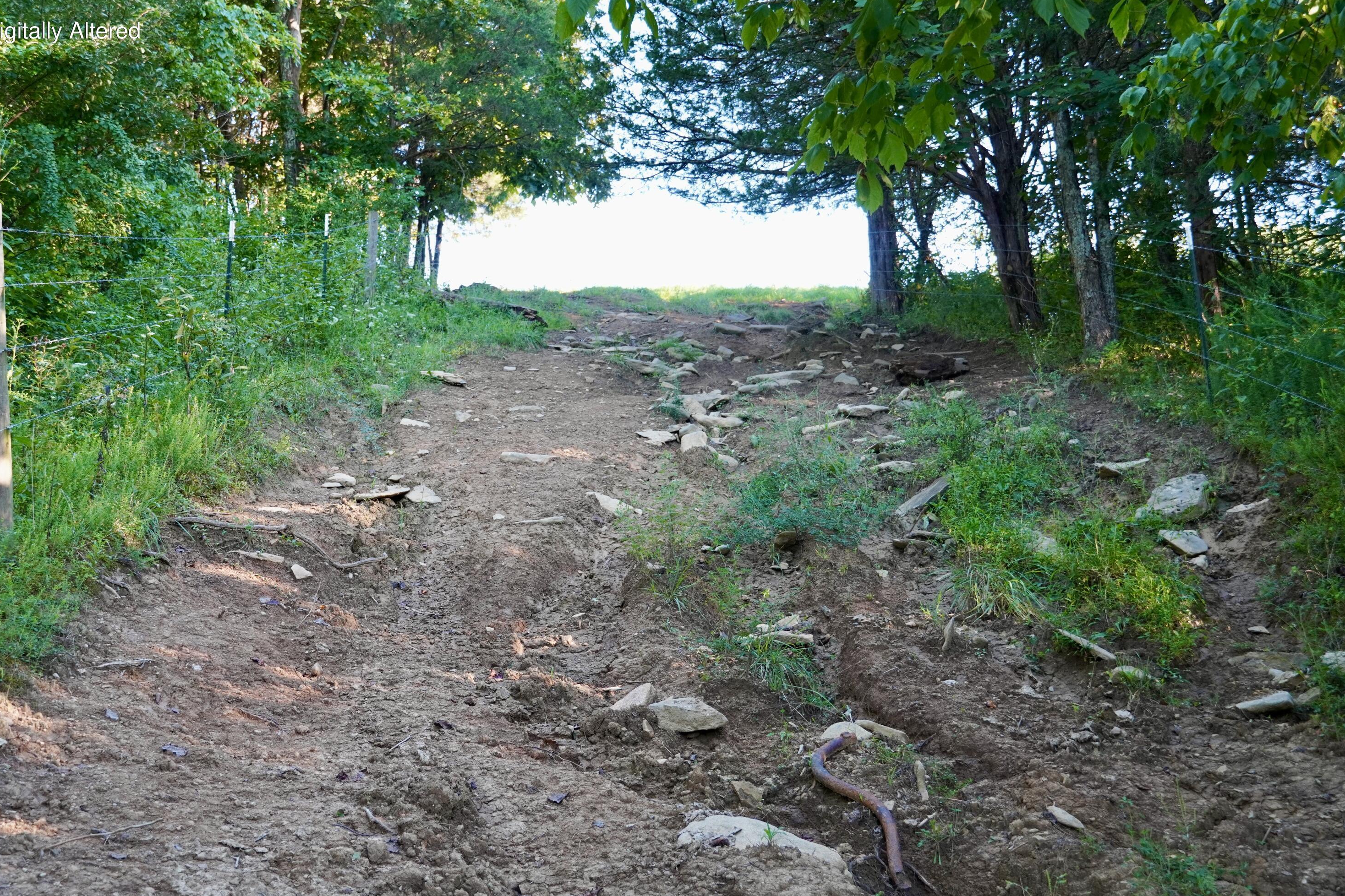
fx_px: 1775
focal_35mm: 48
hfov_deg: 41.5
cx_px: 667
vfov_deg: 28.3
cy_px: 448
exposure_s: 1/160
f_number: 4.5
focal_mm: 31
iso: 640
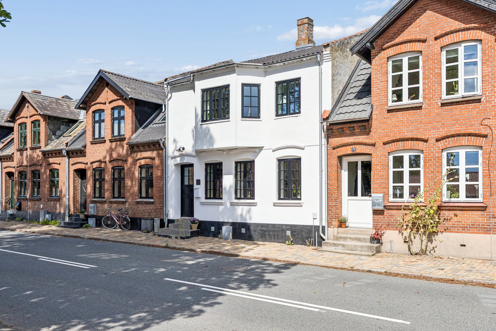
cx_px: 248
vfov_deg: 43.6
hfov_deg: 61.9
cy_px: 166
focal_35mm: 30
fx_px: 413
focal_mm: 20
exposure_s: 1/2500
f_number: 4
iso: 250
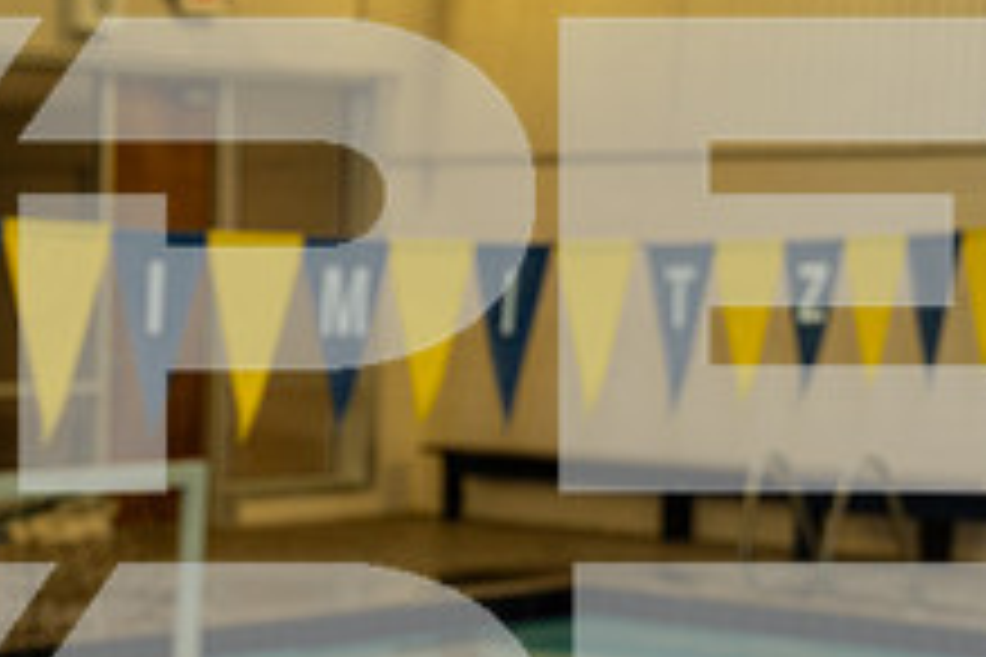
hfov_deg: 18.6
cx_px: -54
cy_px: 803
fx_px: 2903
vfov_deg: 12.6
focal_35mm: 106
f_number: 4
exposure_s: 1/250
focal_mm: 40
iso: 800
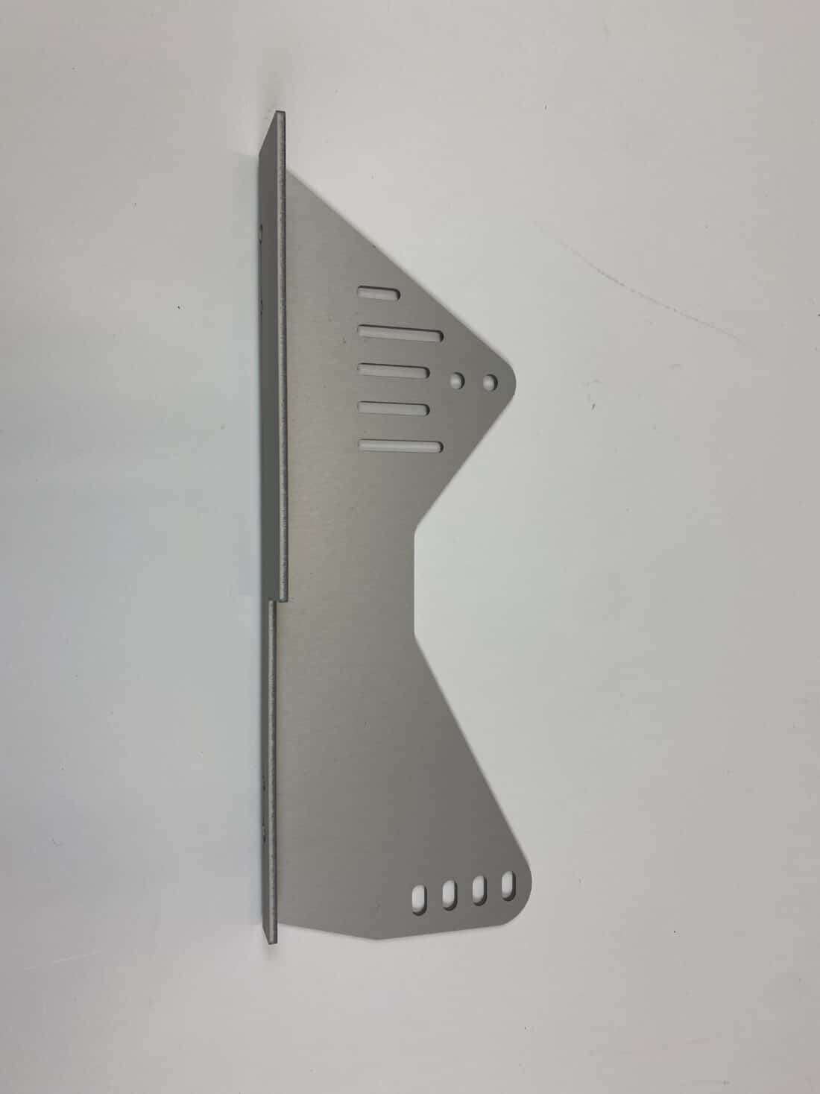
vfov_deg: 67.3
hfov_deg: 53.1
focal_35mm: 26
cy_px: 547
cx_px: 410
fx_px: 821
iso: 32
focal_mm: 4.25
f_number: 1.8
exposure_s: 1/112
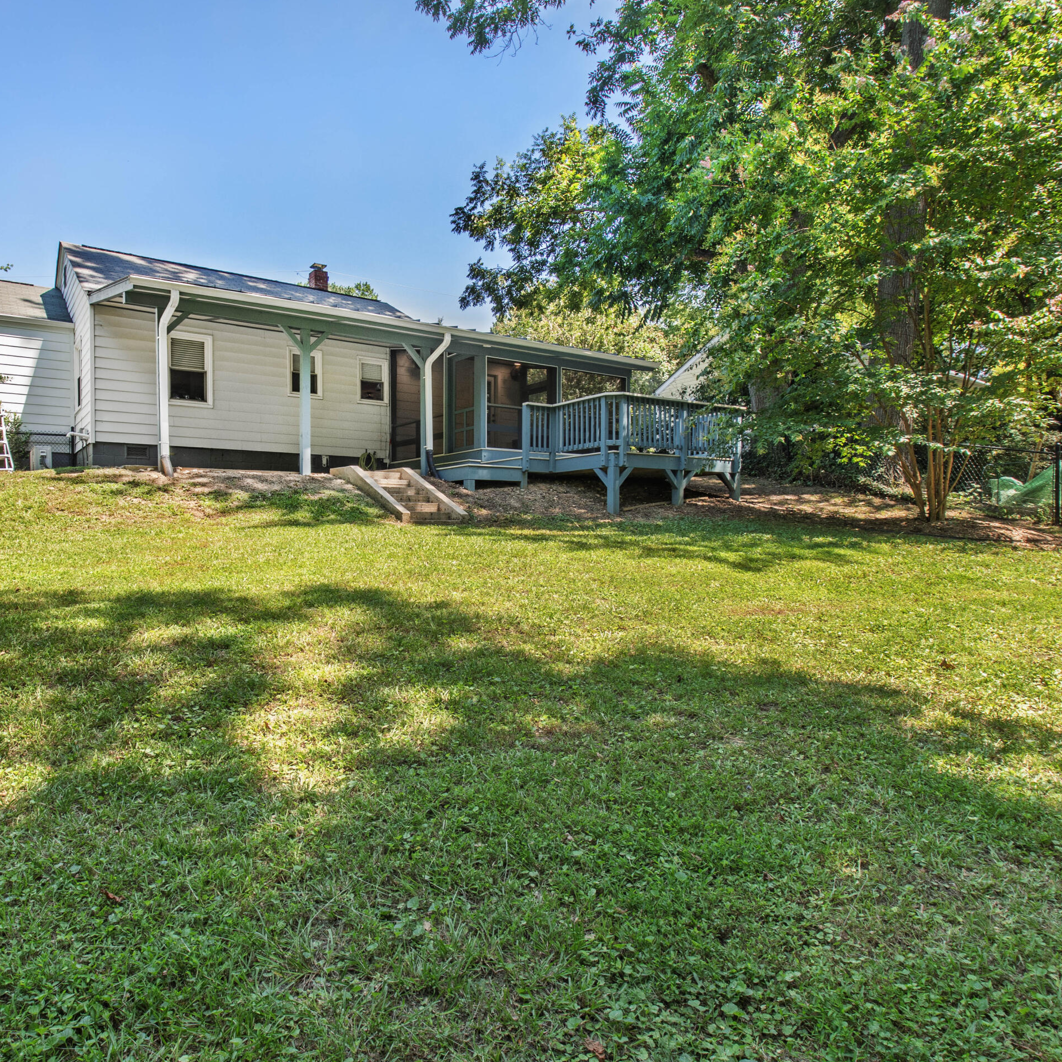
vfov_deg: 74.8
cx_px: 400
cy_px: 523
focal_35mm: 20
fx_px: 694
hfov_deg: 73.6
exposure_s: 1/50
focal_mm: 10
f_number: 8
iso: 100
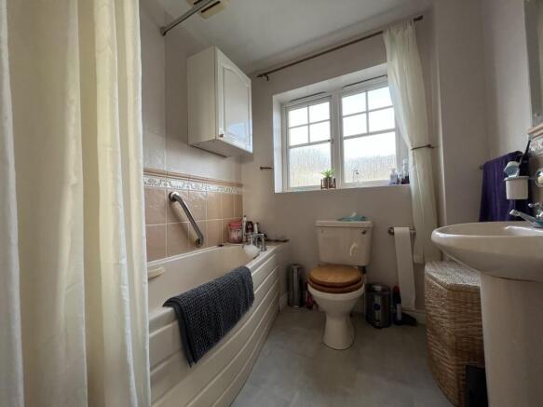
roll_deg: +2.2
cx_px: 272
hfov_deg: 106.2
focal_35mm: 13
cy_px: 204
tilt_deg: +2.9
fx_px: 204
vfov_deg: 89.9
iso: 64
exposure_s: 1/99
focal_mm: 1.57
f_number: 1.8
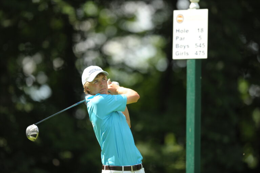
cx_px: 130
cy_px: 86
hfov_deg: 5.2
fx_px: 2887
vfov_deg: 3.4
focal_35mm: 400
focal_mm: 400
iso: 400
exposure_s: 1/2000
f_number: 4
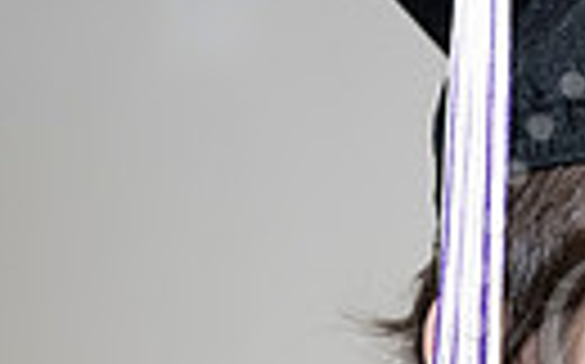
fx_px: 3329
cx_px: 891
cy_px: 348
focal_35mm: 209
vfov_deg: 6.3
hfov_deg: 9.7
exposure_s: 1/80
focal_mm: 46
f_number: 5.6
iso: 800
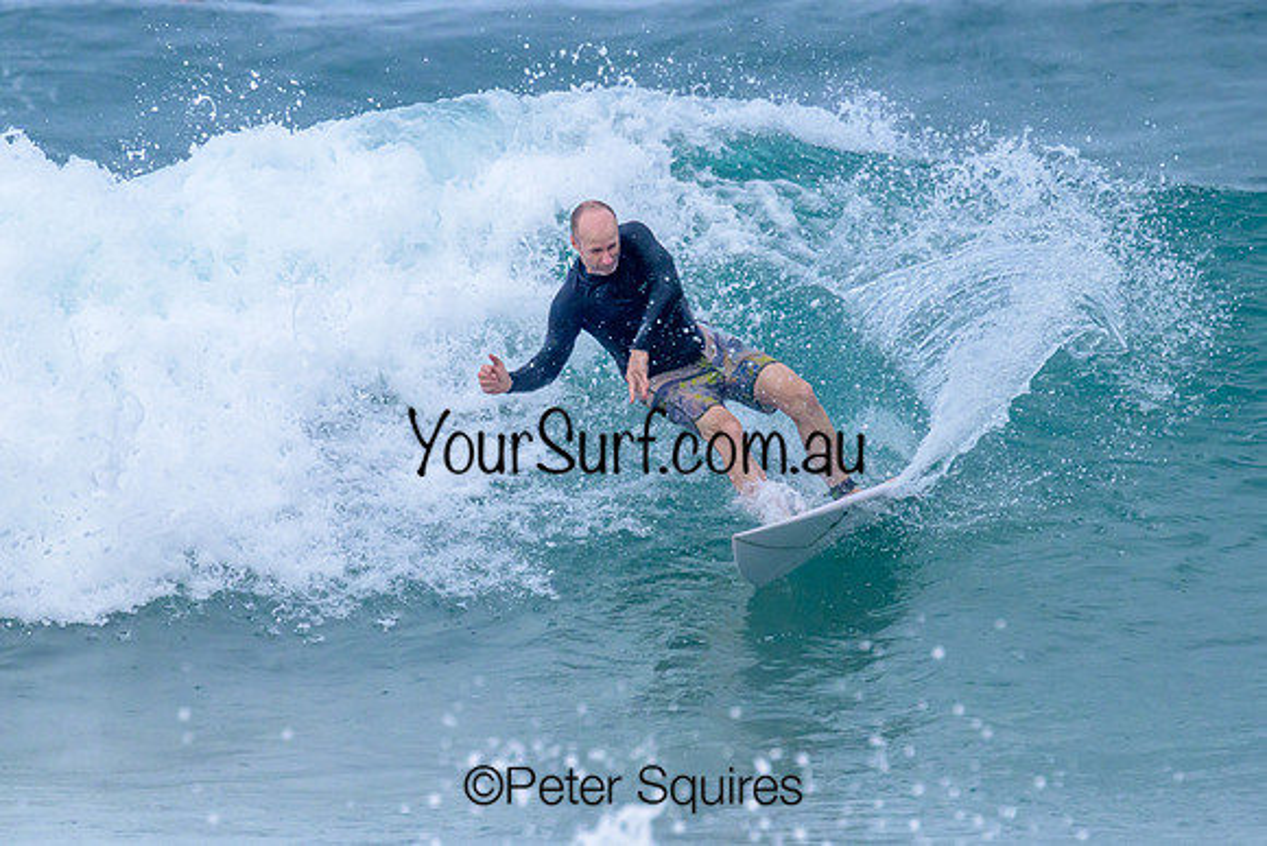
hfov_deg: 2.3
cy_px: 329
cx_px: 571
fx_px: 31958
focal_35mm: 908
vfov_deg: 1.5
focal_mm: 650
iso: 1600
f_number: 11
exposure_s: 1/1600
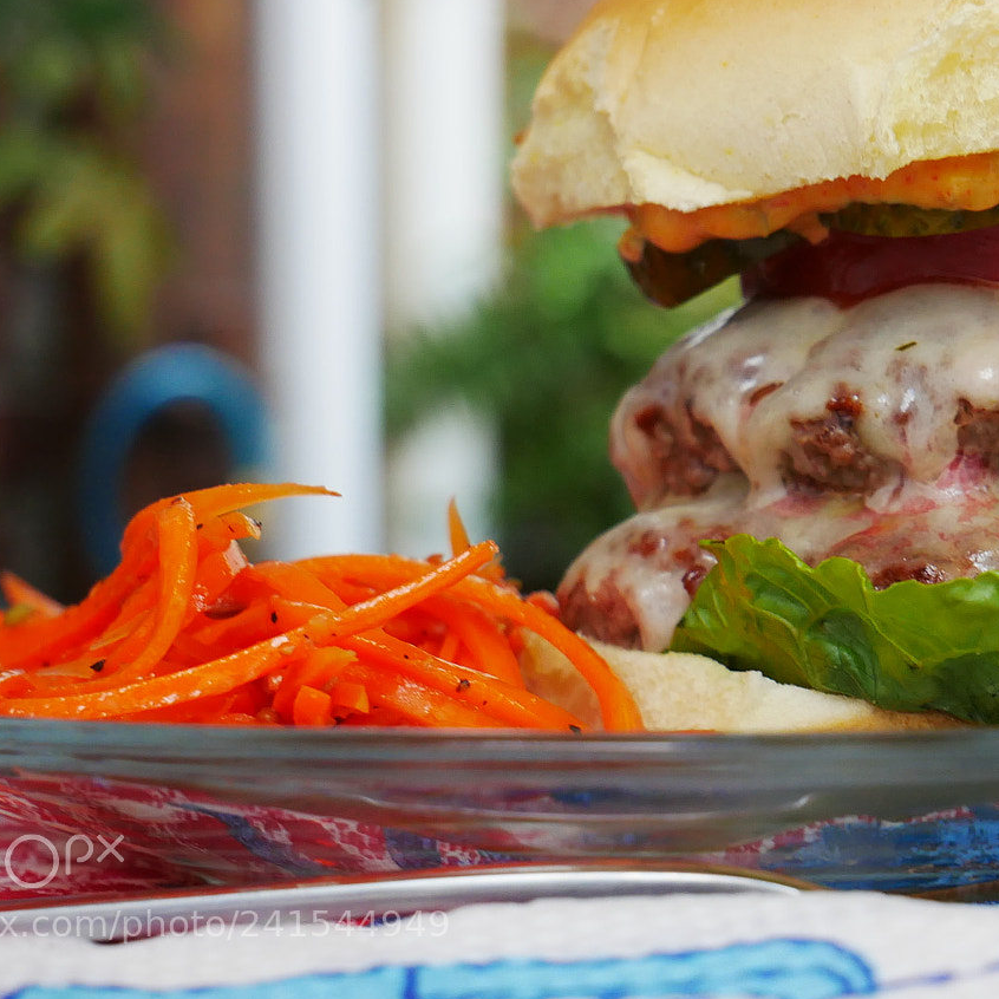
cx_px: 776
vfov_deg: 16.2
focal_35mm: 107
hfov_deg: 16.2
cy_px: 307
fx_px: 3494
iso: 500
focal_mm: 32
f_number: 5
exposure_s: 1/80
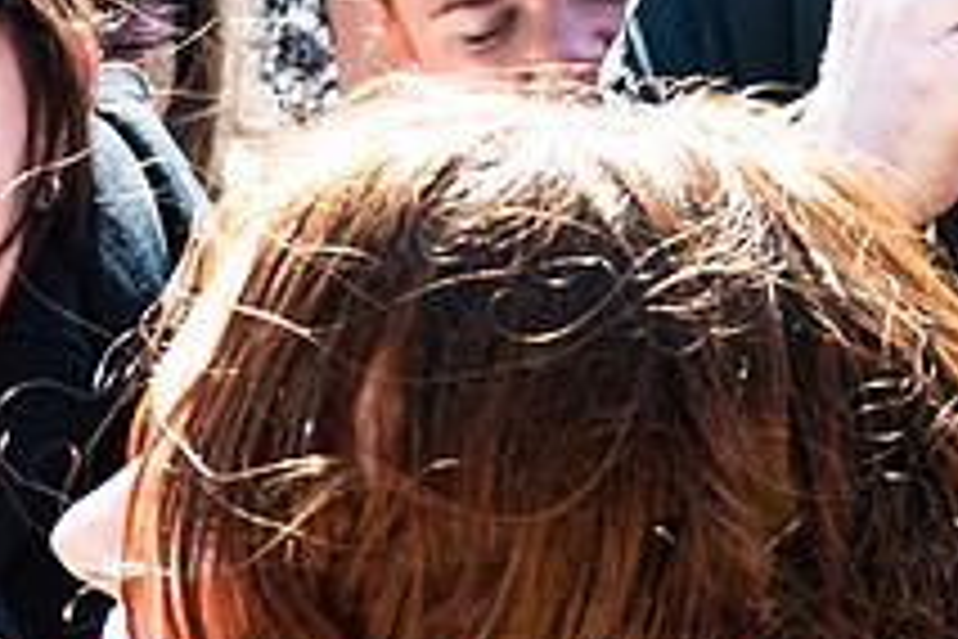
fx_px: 4311
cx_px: 1098
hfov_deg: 12.4
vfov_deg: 8.5
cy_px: 502
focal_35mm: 162
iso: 400
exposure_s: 1/3200
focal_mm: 24
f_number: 4
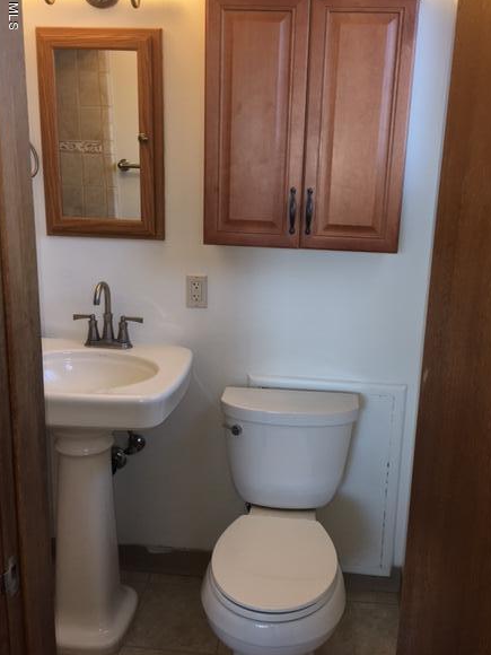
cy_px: 303
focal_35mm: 32
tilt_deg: -13.2
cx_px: 262
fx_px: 605
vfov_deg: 56.8
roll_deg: -1.8
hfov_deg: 44.1
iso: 32
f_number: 2.2
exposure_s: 1/30
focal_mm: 4.15
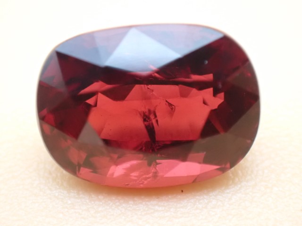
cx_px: 151
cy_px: 113
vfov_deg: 14.8
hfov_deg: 19.6
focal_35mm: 100
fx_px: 872
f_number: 4.9
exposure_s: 1/80
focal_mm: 18
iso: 1600
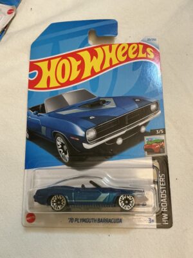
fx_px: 216
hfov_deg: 48.2
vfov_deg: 61.7
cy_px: 129
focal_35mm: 29
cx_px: 96
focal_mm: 3
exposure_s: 1/60
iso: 250
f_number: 1.8
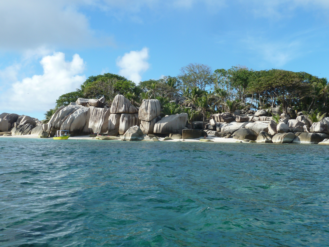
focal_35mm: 42
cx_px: 164
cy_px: 124
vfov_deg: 34.3
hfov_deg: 44.8
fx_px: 399
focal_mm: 6.9
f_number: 4
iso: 80
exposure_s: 1/500
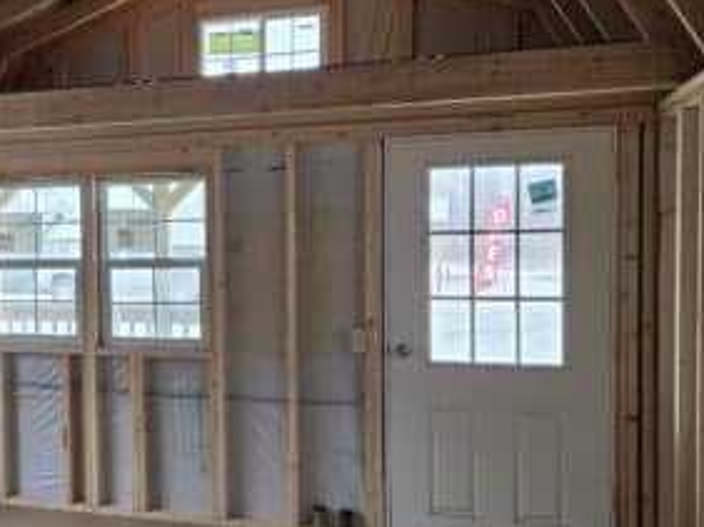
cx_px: 62
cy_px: 275
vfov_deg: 29.6
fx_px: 996
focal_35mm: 49
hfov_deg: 36.4
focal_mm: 5.4
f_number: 1.8
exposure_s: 1/180
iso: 200
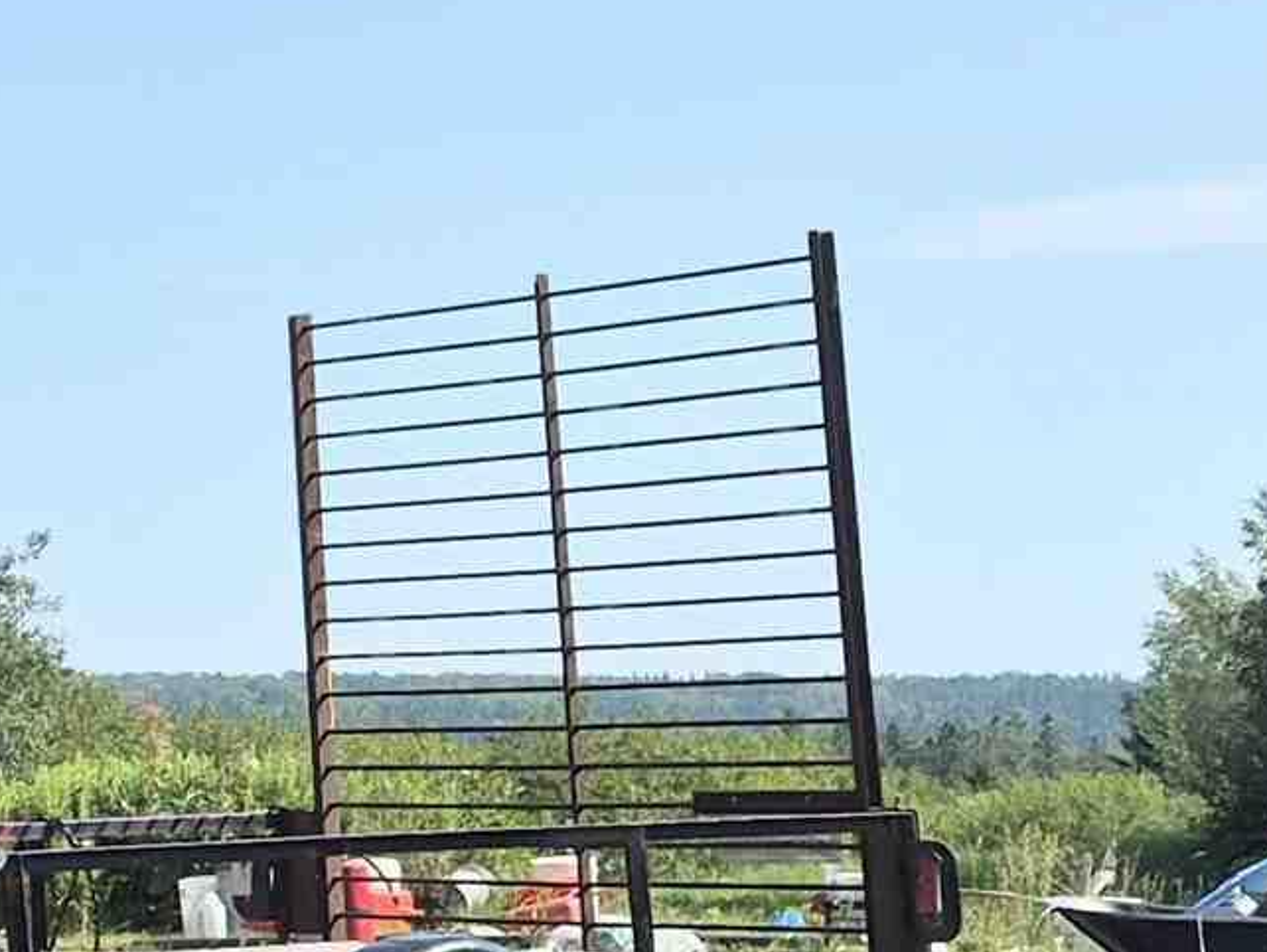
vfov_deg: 13.5
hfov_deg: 14.3
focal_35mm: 110
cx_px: -1421
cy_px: 575
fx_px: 4028
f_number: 1.8
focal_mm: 5.4
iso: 80
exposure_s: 1/5840
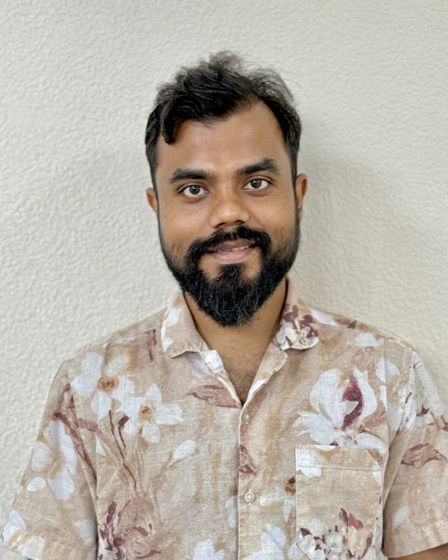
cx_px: 228
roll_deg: -0.9
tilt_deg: -3.1
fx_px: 845
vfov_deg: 36.7
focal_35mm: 51
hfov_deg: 29.7
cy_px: 285
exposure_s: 1/60
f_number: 1.78
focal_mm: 6.76
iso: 80
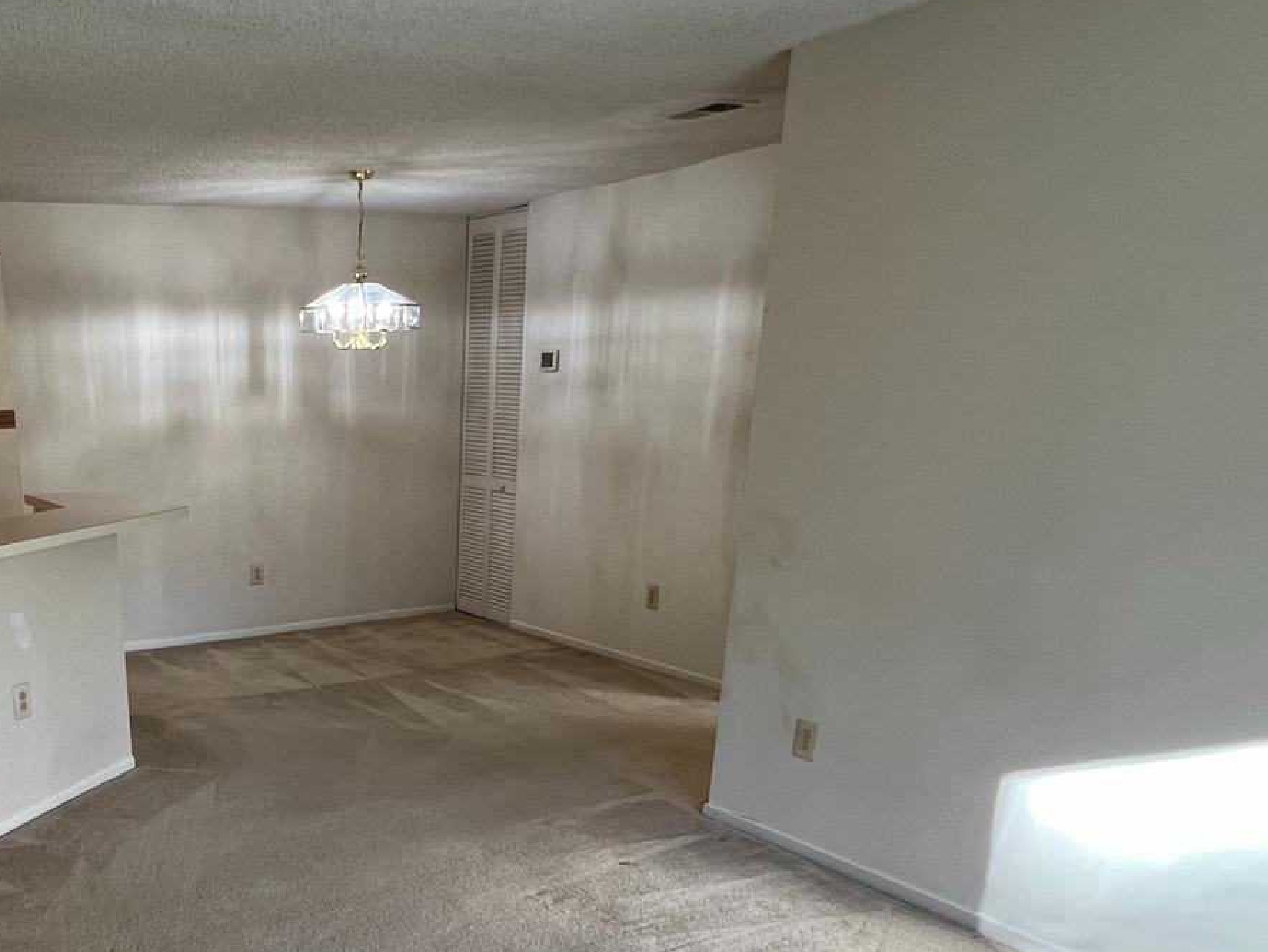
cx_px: 253
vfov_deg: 44.2
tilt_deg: -20.1
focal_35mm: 30
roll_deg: +1.1
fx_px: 1099
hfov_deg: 55.7
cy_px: 785
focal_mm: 1.57
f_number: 1.8
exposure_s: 1/60
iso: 125
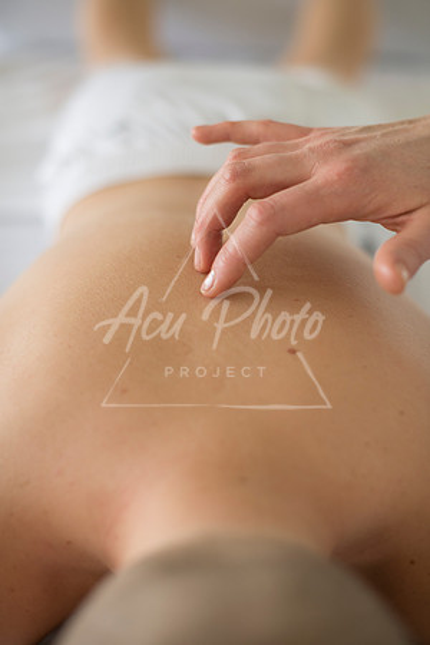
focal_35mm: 50
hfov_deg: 27.0
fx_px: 896
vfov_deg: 39.6
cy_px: 322
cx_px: 215
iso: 250
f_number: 2.2
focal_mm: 50
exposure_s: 1/800
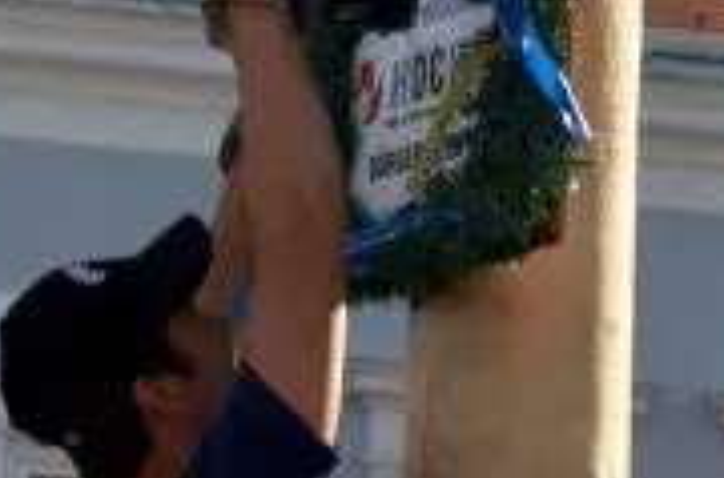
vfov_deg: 3.8
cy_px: 281
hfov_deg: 5.8
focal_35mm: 357
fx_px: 7161
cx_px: 221
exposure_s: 1/200
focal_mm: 66
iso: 100
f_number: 9
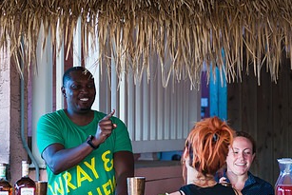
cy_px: 149
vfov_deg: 11.7
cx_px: 96
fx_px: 949
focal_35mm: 117
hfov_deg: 17.4
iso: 800
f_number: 3.2
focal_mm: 62
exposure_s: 1/400
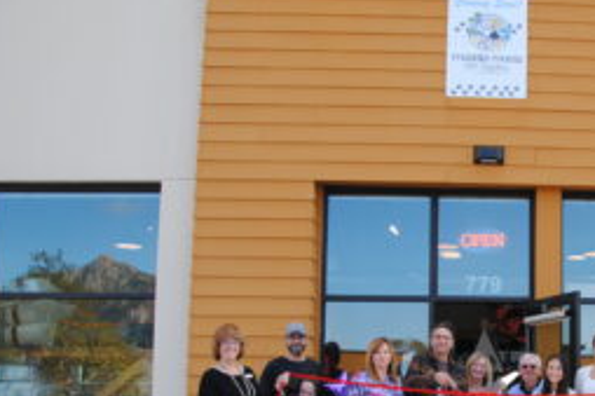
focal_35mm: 51
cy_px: 323
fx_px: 842
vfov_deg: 25.9
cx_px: 534
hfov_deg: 36.5
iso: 100
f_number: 5.6
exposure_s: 1/125
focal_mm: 18
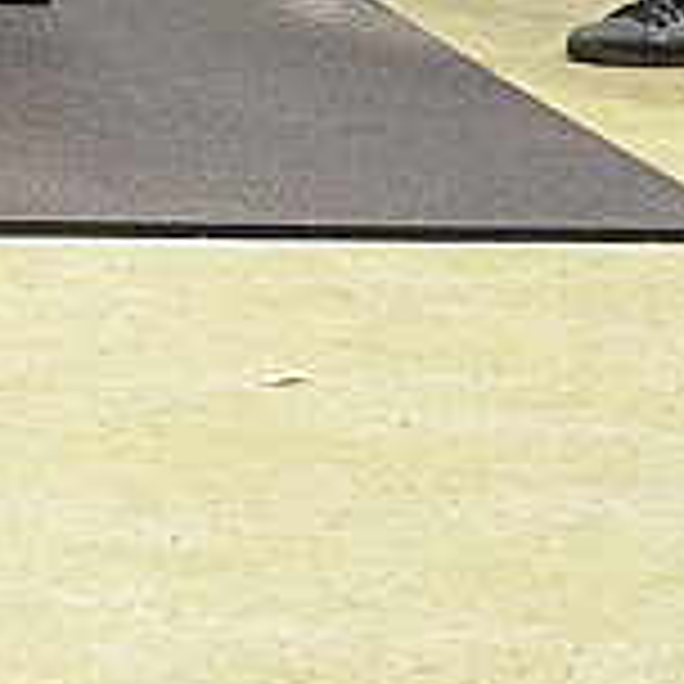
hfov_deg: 5.0
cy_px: -322
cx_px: -1089
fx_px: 7511
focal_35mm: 336
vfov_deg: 5.2
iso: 400
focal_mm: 50
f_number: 6.3
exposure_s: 1/200
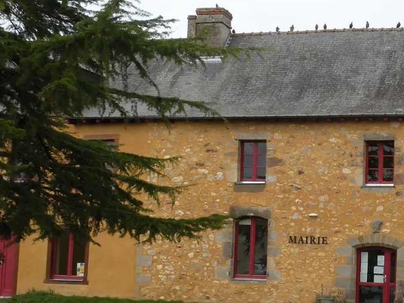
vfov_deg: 18.6
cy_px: 182
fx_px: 922
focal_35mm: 79
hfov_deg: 24.1
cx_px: 353
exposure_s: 1/224
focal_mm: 7.4
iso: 64
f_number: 5.6
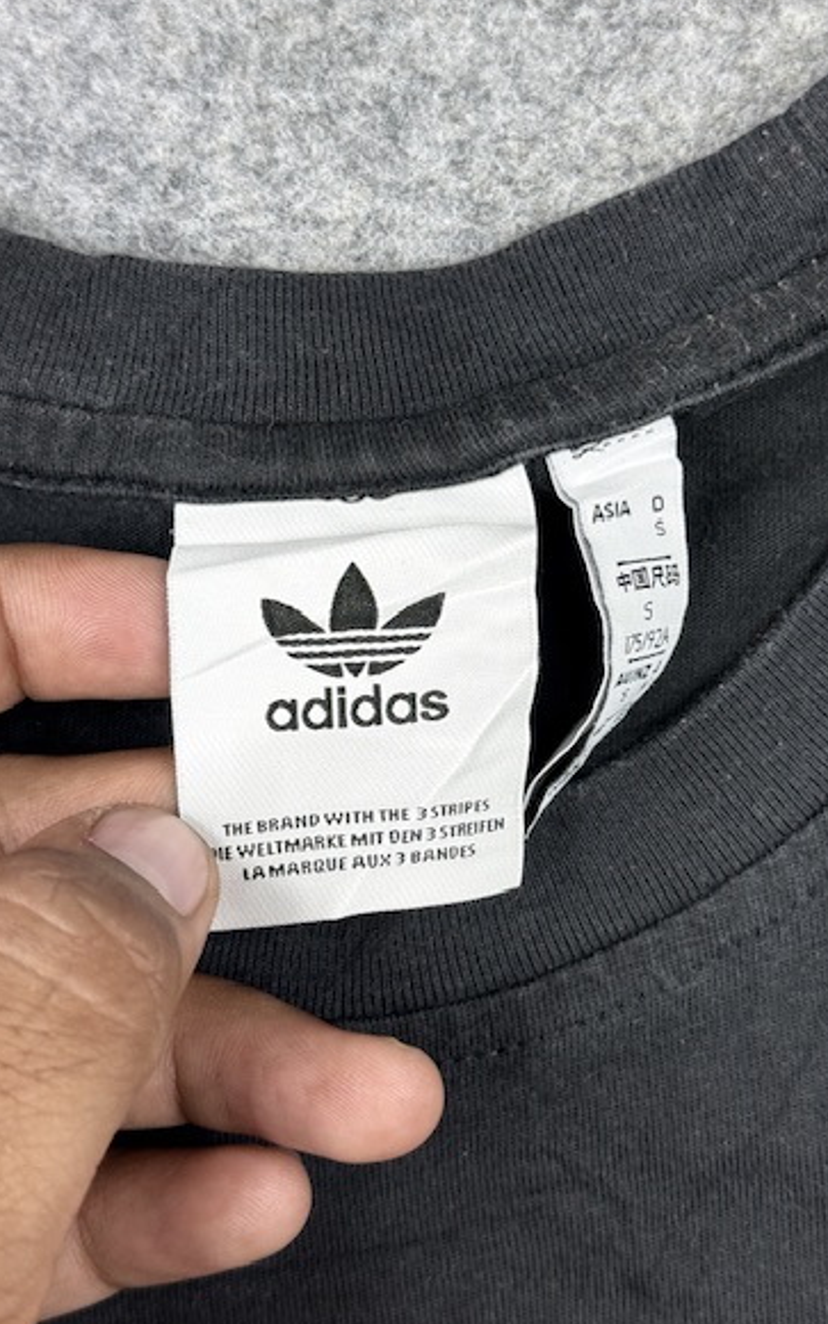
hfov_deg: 23.1
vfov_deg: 36.3
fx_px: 2022
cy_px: 611
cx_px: 497
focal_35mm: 56
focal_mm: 6.76
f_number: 1.78
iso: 64
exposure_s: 1/100
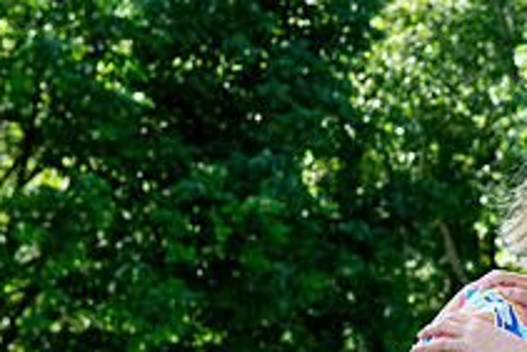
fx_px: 2212
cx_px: 637
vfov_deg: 9.1
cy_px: 243
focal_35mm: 151
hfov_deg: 13.2
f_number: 6.3
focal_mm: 55
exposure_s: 1/100
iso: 100
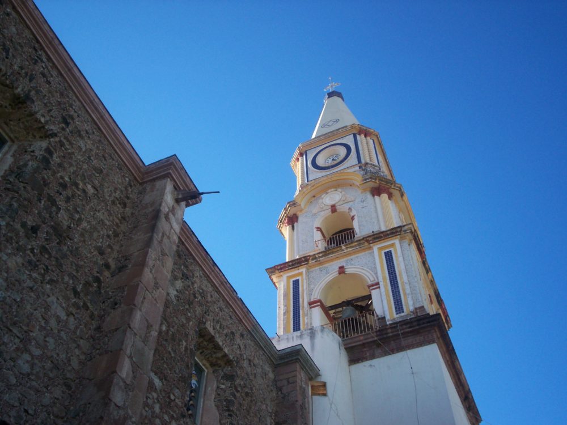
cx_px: 284
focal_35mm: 36
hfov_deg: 51.4
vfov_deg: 39.7
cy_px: 212
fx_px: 590
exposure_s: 1/296
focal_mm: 5.9
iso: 100
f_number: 4.5
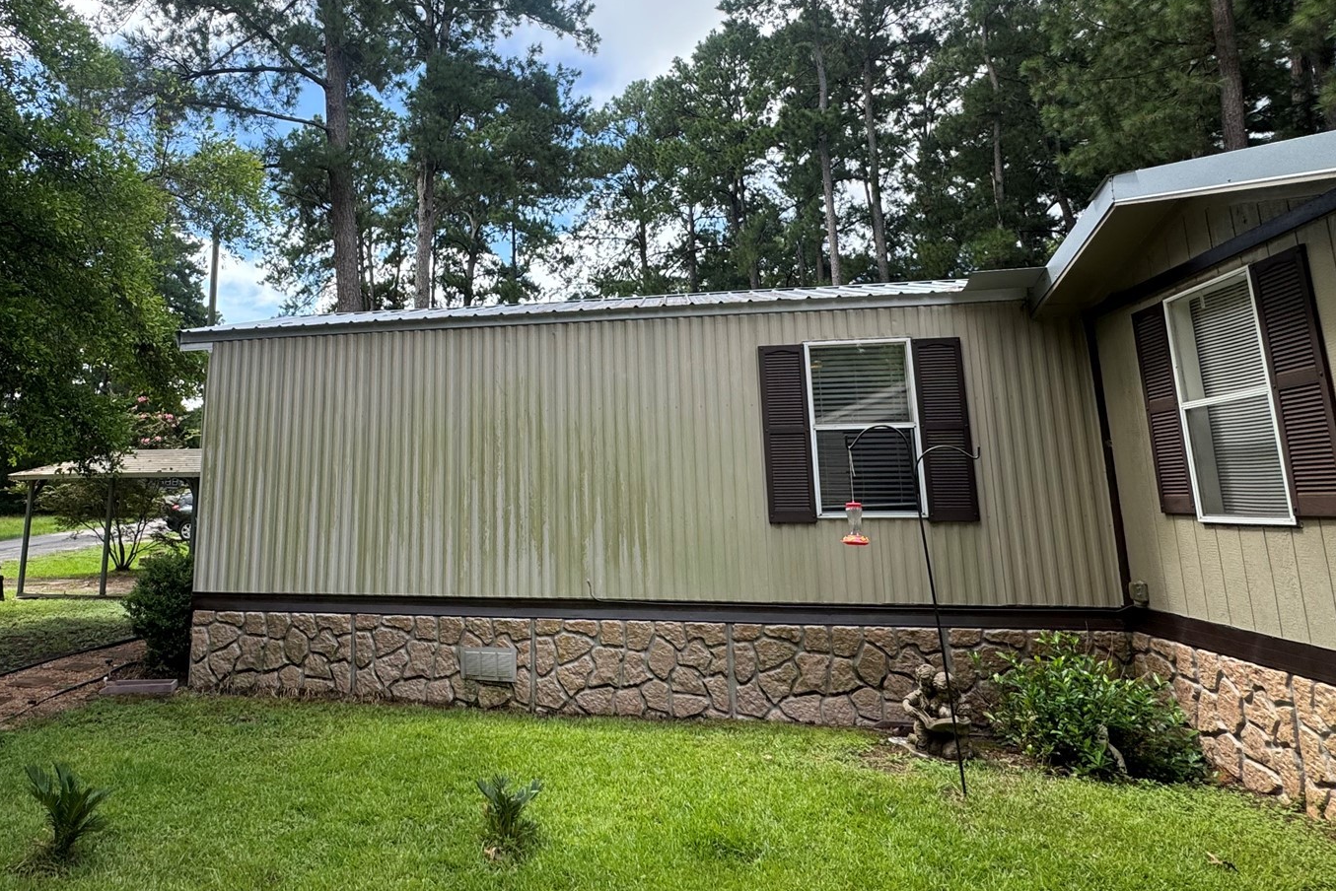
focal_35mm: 22
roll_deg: -0.7
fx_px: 817
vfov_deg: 56.8
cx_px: 517
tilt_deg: +10.0
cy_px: 356
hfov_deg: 77.4
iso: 40
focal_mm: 2.22
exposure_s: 1/433
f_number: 2.2
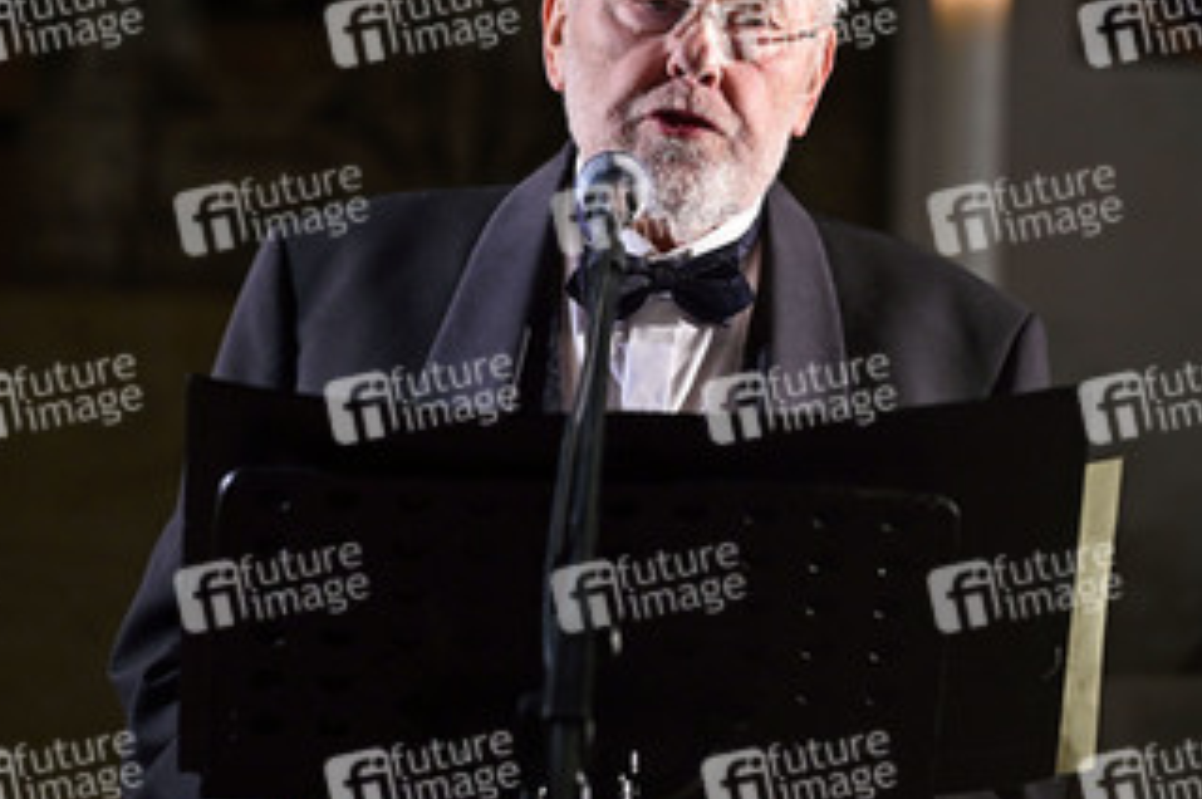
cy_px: 305
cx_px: 699
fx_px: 9206
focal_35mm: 276
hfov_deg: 7.5
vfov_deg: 5.0
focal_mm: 195
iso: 800
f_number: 3.2
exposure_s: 1/125
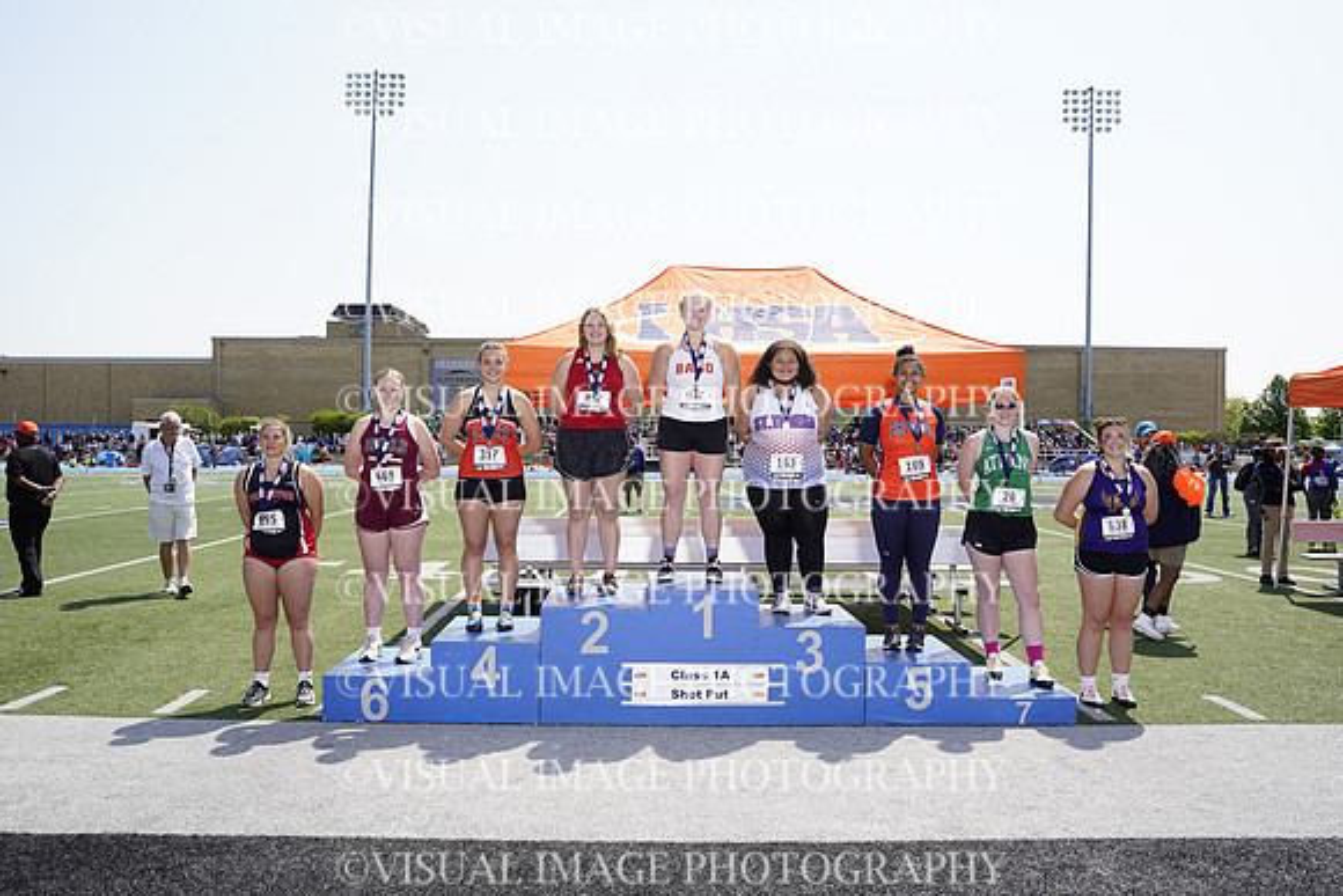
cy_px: 448
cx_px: 672
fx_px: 1119
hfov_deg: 61.9
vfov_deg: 43.6
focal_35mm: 30
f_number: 9
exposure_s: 1/160
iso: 100
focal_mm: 30
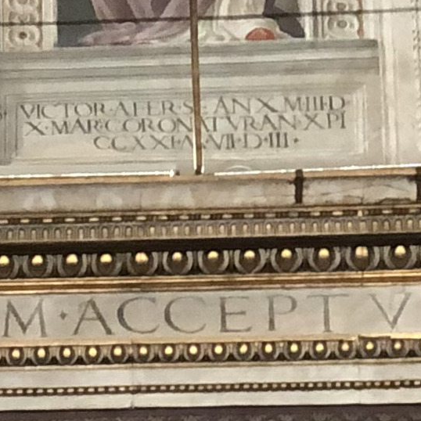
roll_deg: -1.0
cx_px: -315
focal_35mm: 342
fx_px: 4706
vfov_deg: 5.0
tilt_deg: +25.6
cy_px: 820
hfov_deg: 5.1
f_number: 2.4
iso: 160
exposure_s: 1/15
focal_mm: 6
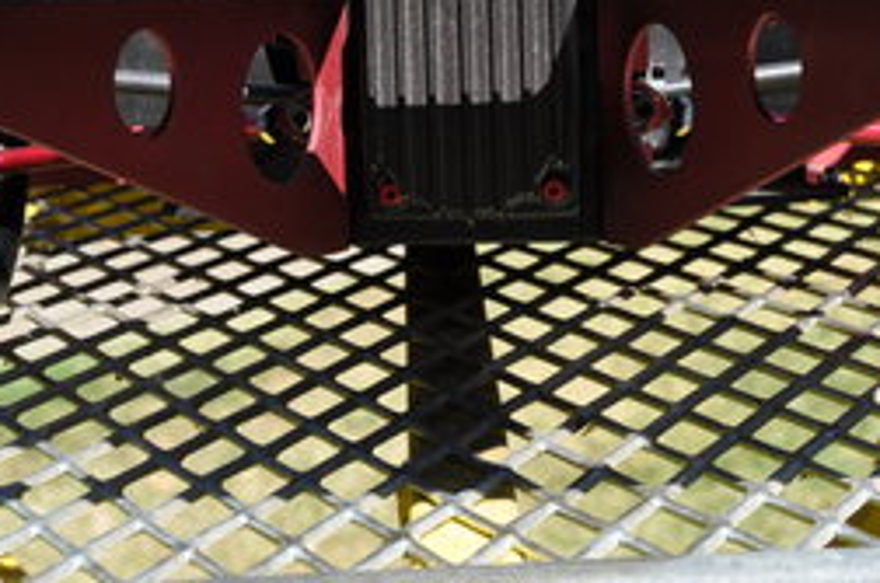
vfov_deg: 11.0
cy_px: 126
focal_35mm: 124
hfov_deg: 16.5
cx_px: 450
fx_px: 3025
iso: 200
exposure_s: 1/125
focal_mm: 52
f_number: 11
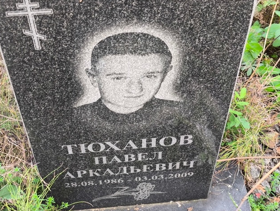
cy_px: 131
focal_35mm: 64
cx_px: 128
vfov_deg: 22.9
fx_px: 518
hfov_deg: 30.2
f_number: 1.7
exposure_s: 1/50
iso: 160
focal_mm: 4.71
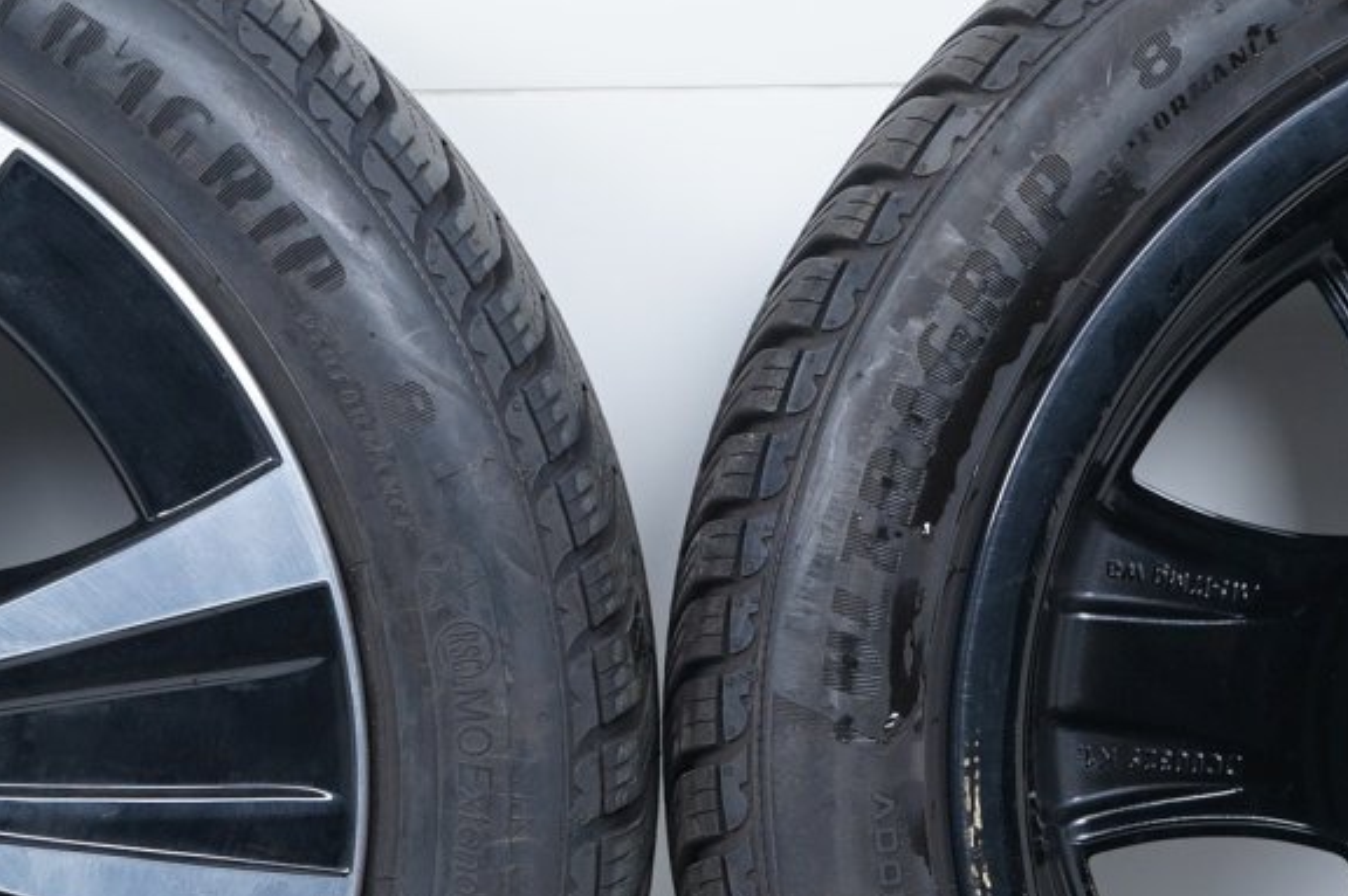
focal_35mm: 110
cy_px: 460
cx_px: 571
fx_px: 4115
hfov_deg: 18.6
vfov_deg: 12.4
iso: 250
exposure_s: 1/100
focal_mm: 33
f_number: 7.1
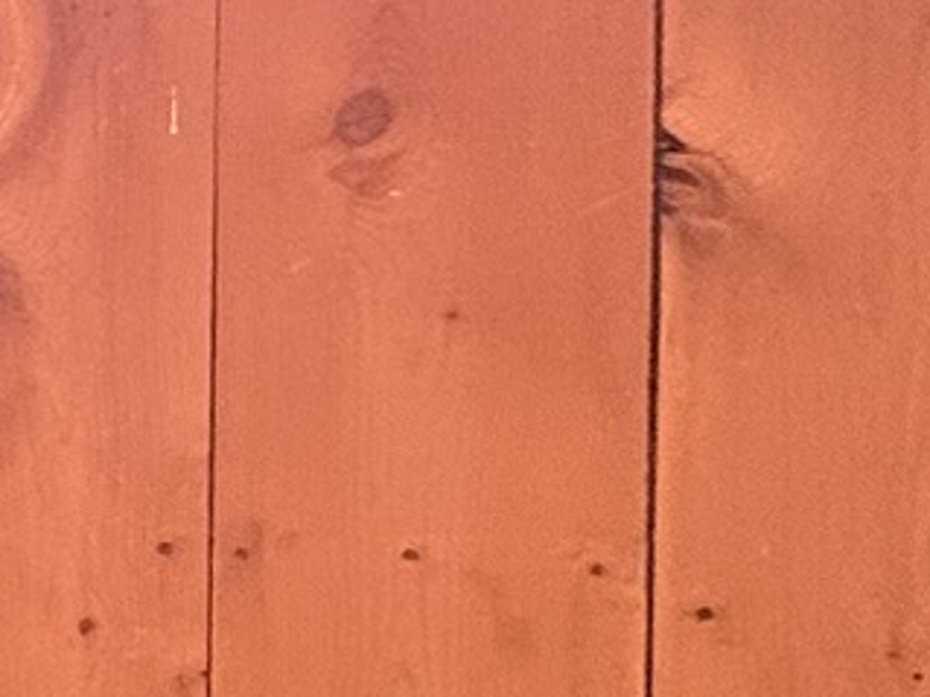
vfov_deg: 16.4
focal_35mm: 90
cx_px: -1676
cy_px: 484
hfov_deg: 12.4
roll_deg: +0.4
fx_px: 2417
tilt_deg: -2.5
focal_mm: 2.22
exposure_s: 1/99
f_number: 2.2
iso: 64
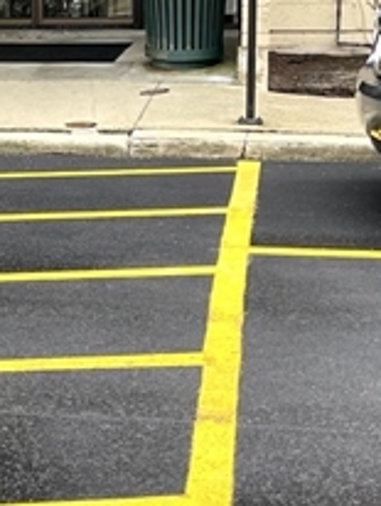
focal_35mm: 93
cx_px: -93
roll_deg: -0.1
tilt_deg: -5.7
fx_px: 1362
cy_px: 113
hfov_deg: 15.3
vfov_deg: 20.9
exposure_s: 1/263
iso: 32
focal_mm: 5.1
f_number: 1.6
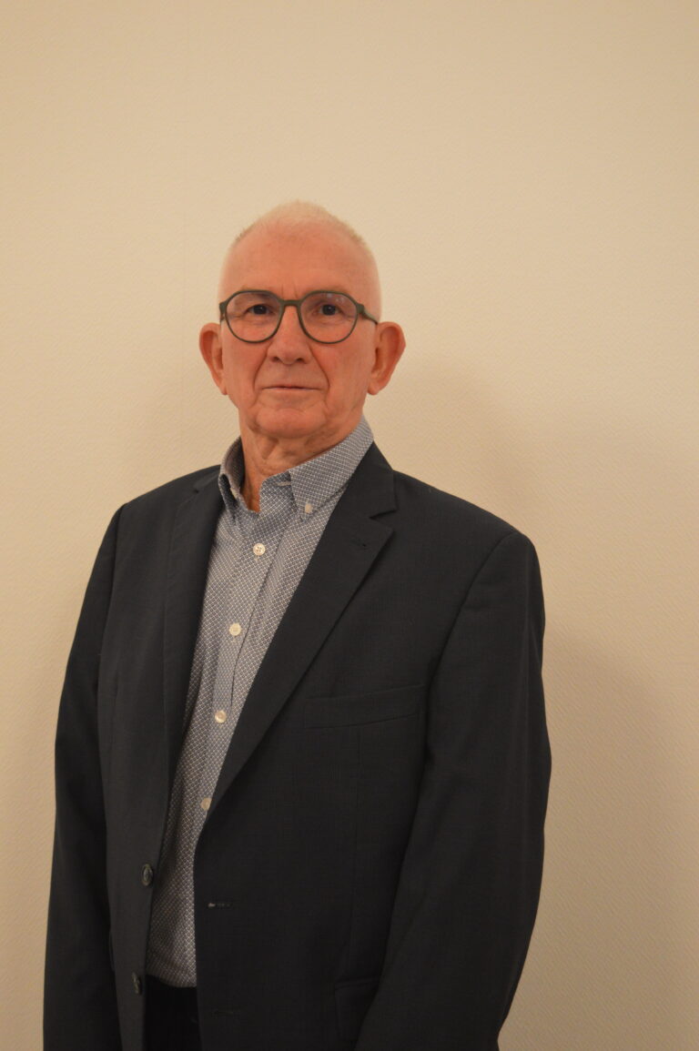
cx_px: 350
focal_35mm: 57
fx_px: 1663
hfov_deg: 23.7
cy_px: 526
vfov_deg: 35.1
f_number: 4.8
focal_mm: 38
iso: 1600
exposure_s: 1/60
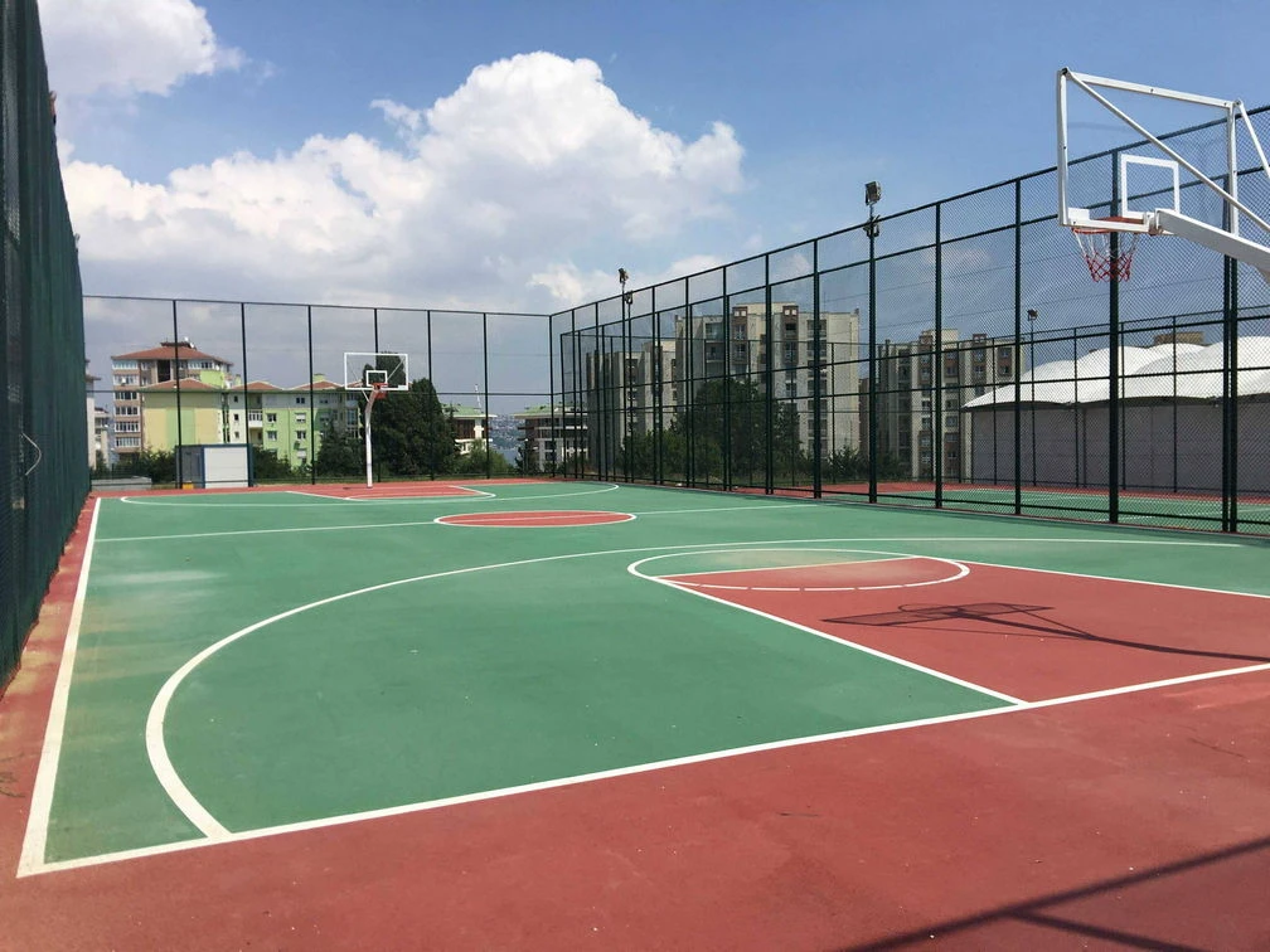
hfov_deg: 61.7
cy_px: 476
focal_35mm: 29
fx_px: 1064
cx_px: 635
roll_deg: +1.2
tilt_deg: +0.4
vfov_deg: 48.2
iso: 25
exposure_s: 1/2653
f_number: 2.2
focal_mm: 4.15
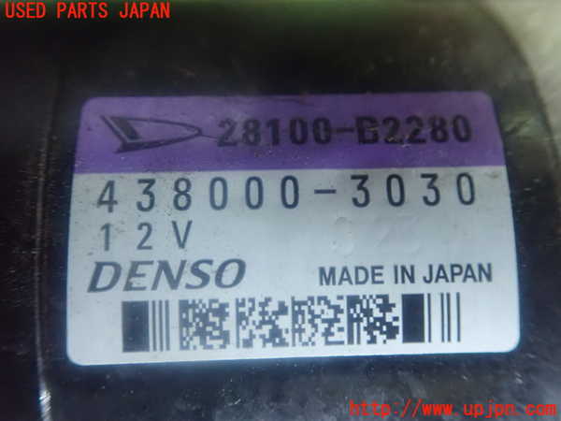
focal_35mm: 30
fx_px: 486
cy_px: 210
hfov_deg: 60.0
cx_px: 280
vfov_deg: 46.8
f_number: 2.3
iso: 1600
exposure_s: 1/25
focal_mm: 5.5
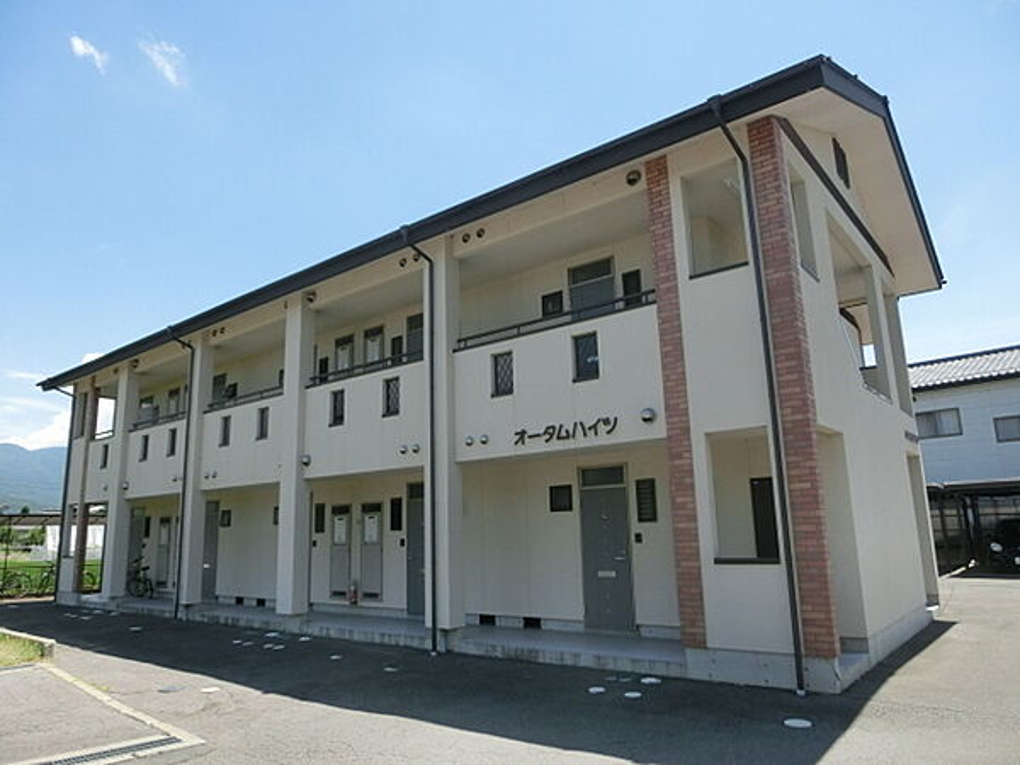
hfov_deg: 71.6
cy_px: 382
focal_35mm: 24
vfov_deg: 56.8
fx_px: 707
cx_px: 510
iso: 80
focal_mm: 4.24
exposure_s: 1/800
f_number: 3
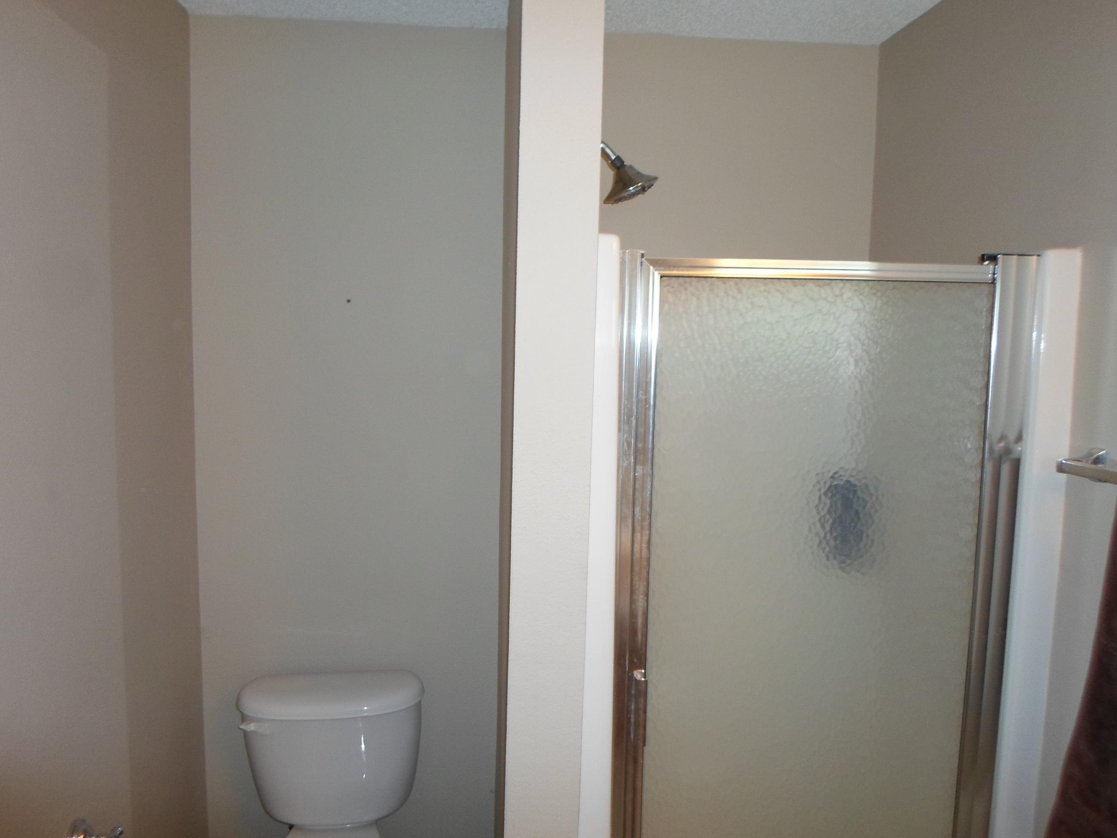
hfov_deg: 69.4
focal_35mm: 25
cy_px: 419
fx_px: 807
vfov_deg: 54.9
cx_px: 558
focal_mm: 4.5
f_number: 2.5
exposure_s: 1/30
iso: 100
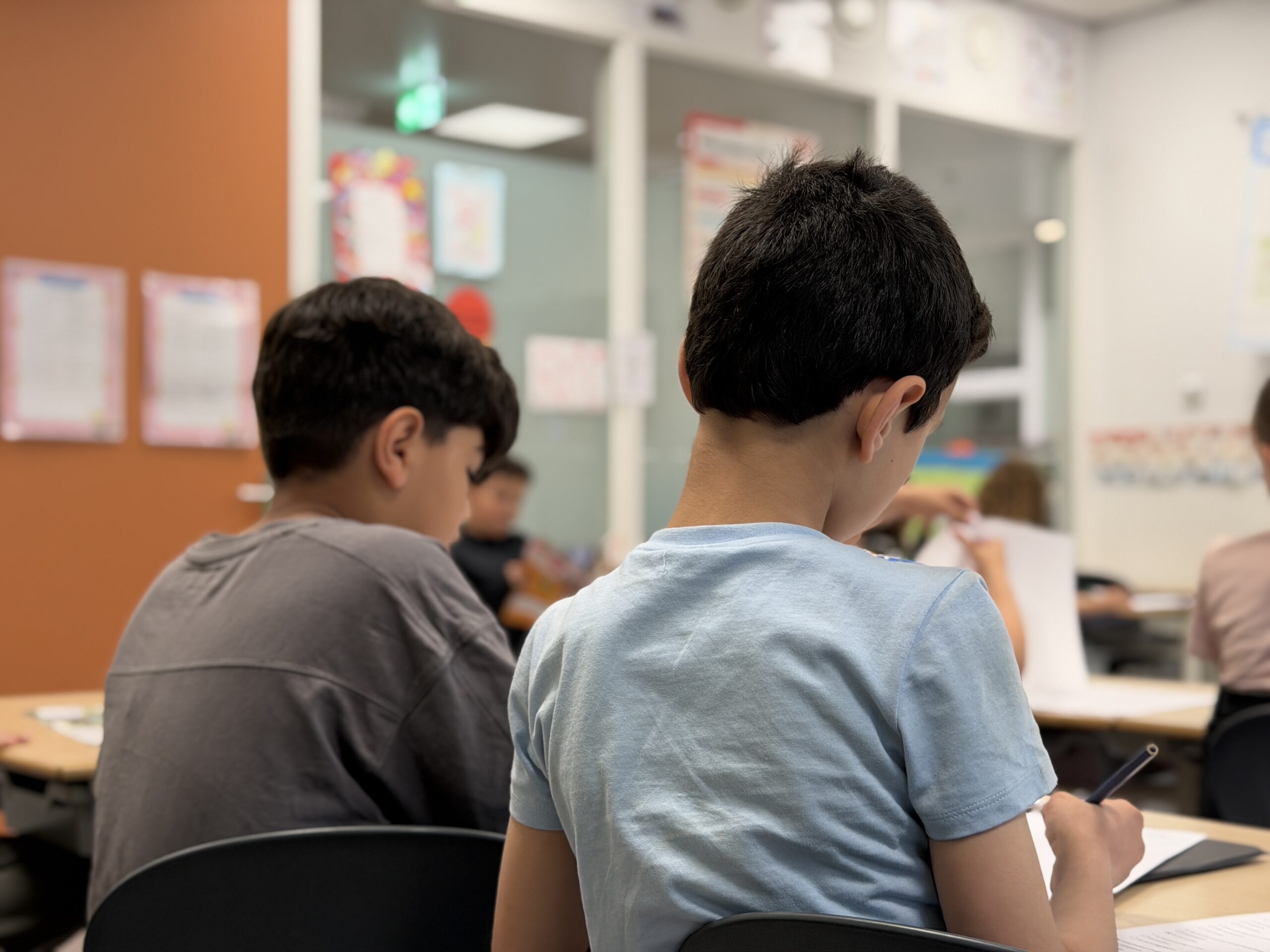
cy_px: 476
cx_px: 635
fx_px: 1761
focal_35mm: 48
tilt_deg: +0.7
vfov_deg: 30.3
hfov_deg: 39.7
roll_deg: +0.2
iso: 64
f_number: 1.78
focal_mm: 6.76
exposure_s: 1/50
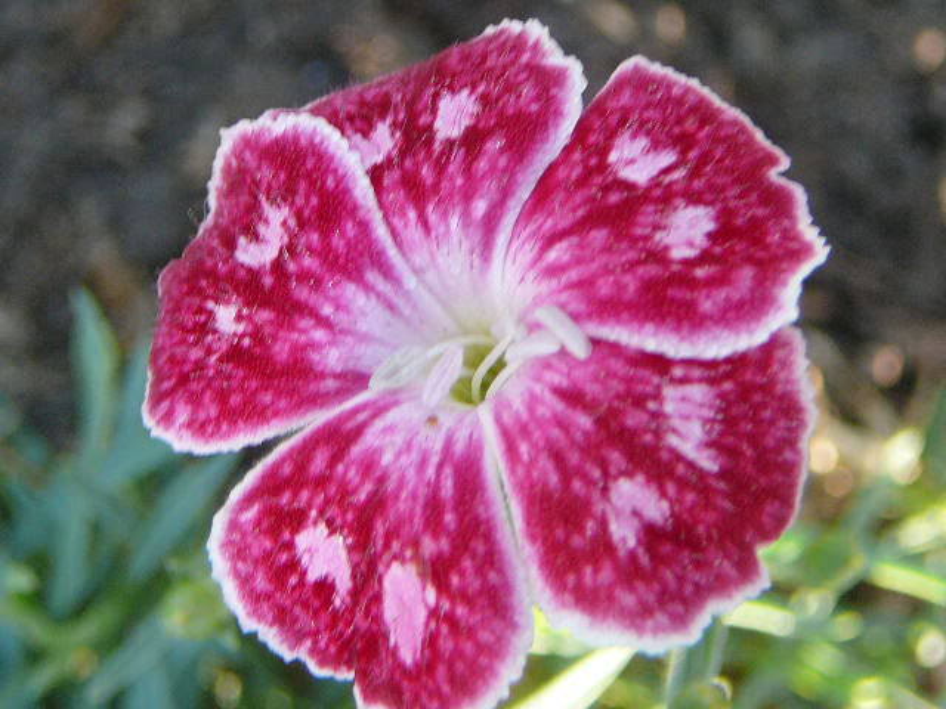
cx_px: 473
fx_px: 2022
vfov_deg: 19.9
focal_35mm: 74
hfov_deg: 26.3
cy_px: 354
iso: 80
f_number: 3.5
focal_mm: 8.7
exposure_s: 1/60
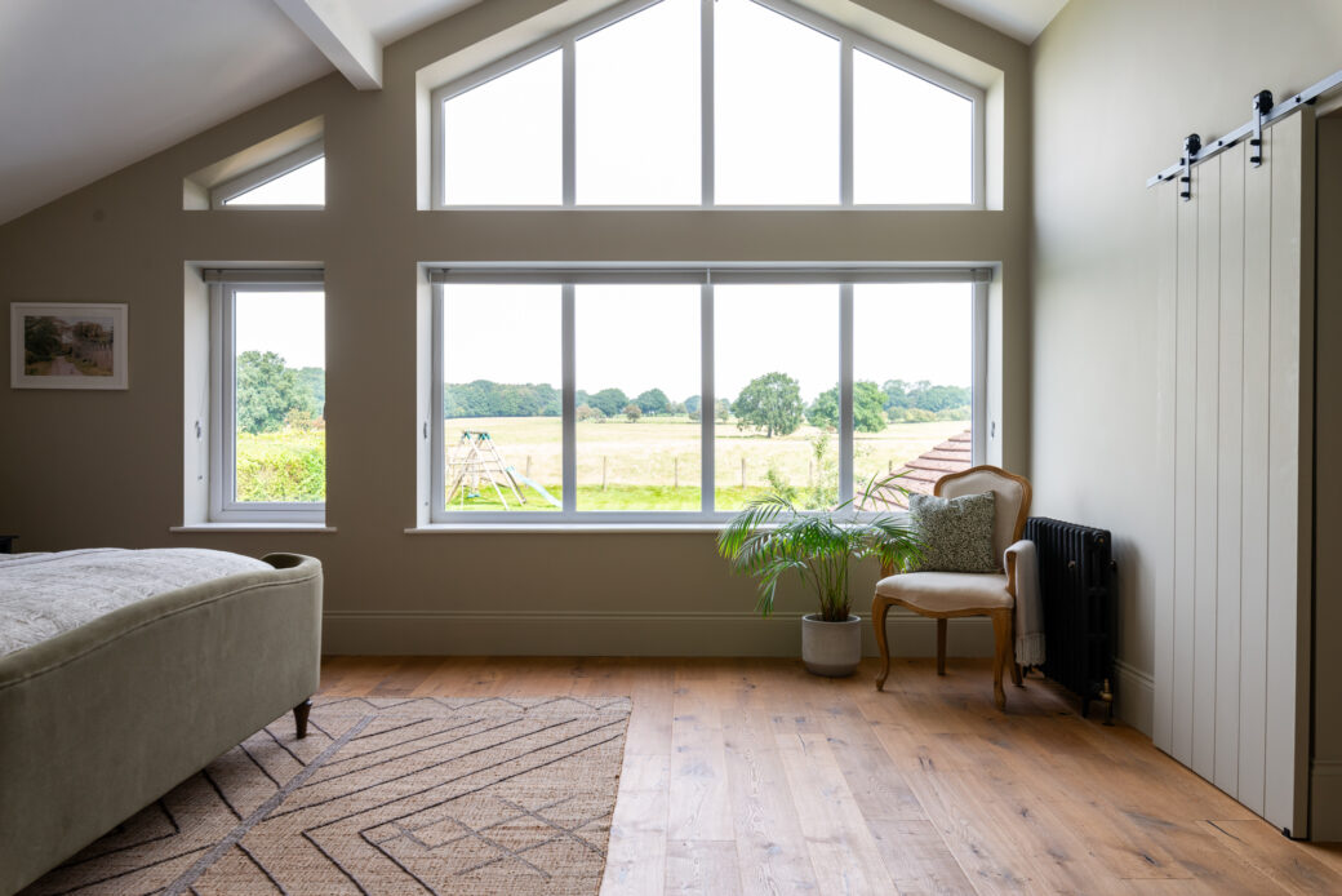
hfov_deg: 69.4
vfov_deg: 49.6
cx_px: 671
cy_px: 448
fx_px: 969
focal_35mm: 26
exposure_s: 1/100
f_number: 8
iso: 320
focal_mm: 26
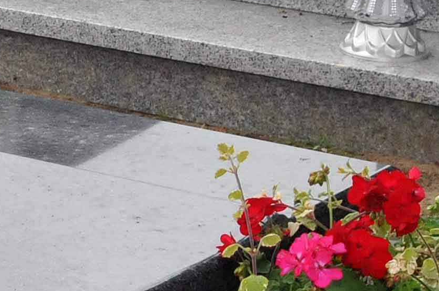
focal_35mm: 184
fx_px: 2241
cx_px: -175
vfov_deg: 7.4
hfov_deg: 10.9
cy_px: 84
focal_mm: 24
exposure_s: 1/160
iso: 1000
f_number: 6.3
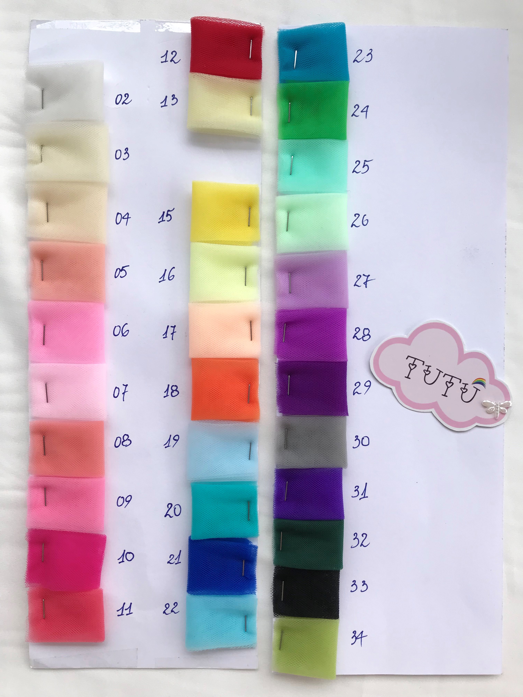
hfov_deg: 49.7
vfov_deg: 63.4
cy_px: 348
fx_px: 564
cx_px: 262
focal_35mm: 28
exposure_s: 1/1312
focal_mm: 3.99
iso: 20
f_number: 1.8
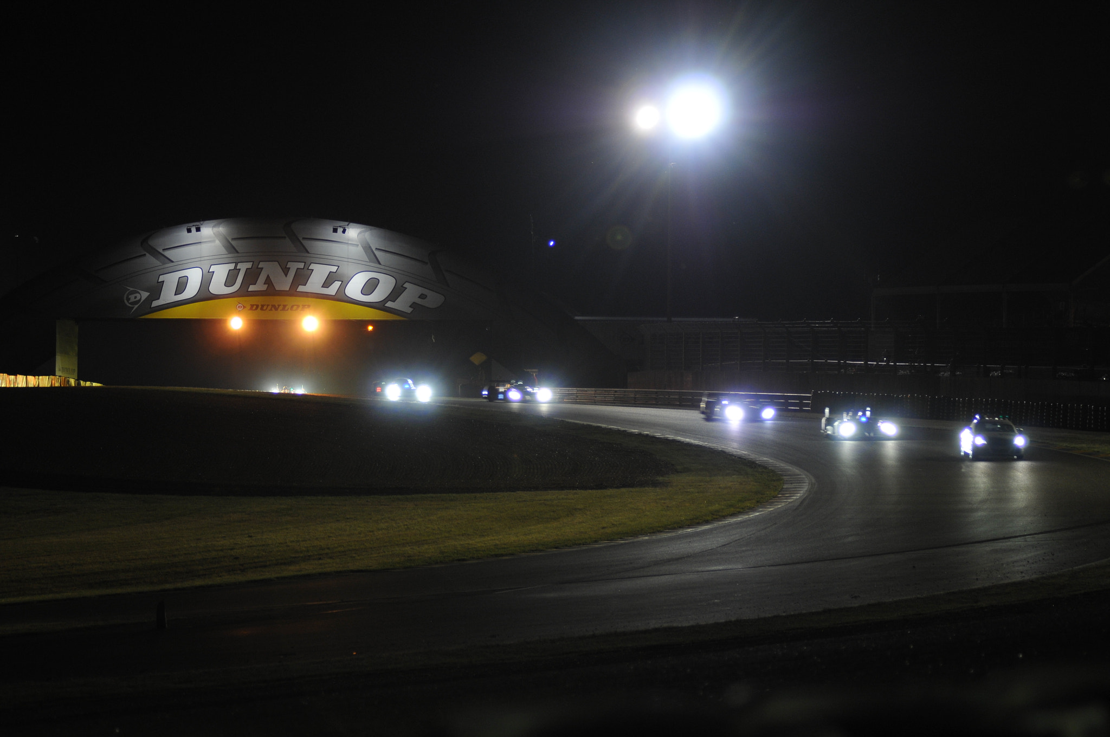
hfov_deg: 12.2
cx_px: 555
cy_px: 368
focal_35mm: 168
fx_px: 5173
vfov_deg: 8.1
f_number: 2.8
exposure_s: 1/50
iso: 400
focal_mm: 112
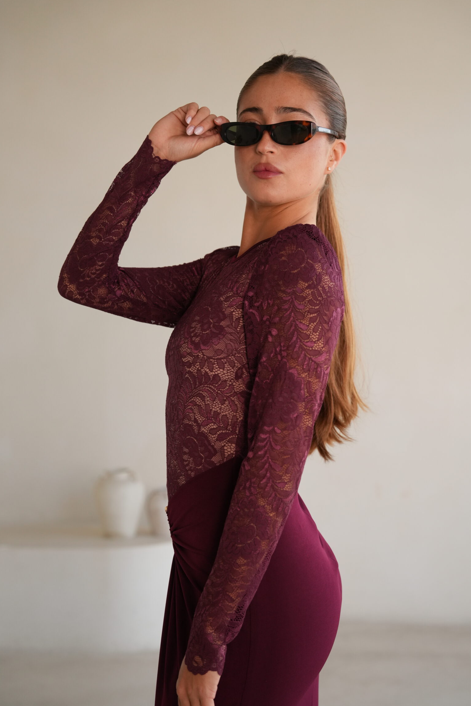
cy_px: 379
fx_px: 1119
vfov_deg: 35.0
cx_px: 263
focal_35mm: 57
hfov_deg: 23.8
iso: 800
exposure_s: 1/500
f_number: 3.2
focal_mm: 50.9
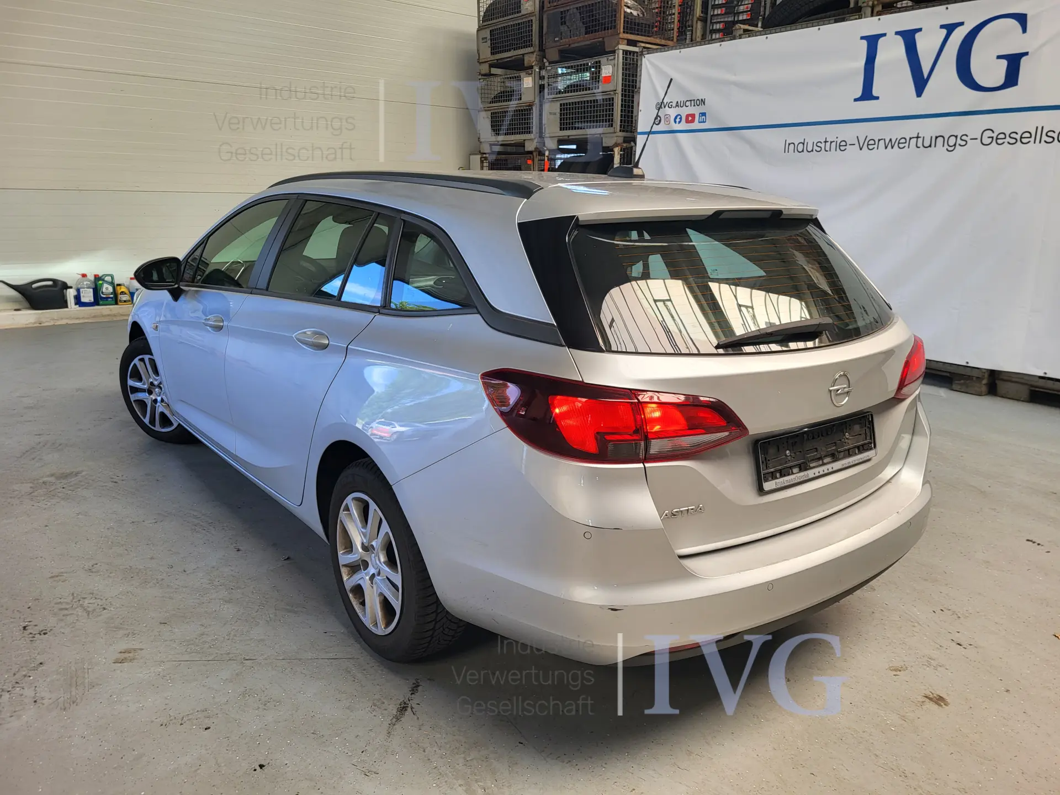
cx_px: 530
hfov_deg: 67.3
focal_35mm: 26
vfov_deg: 53.1
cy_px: 398
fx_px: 796
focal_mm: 5.4
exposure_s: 1/110
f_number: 1.8
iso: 40
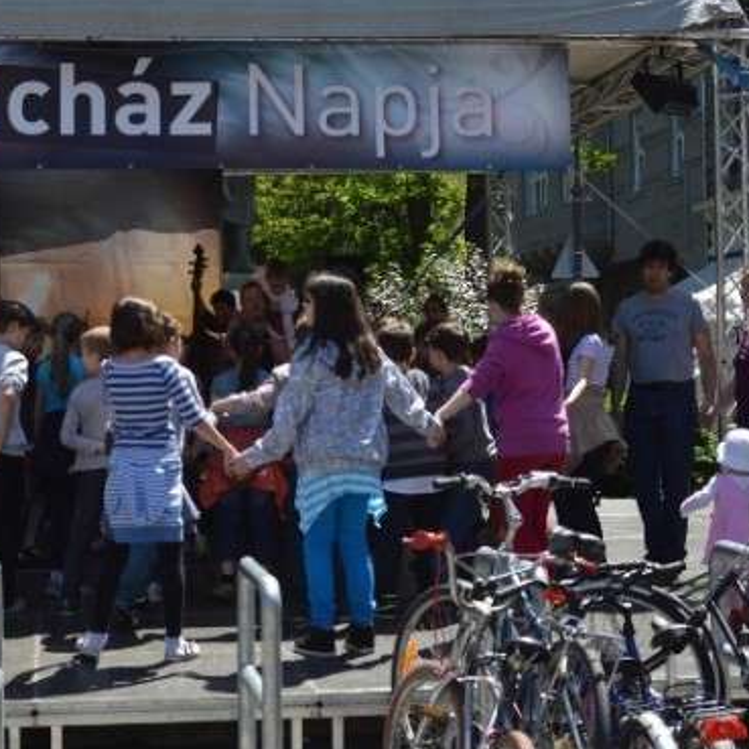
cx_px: 217
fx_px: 1714
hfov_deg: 24.5
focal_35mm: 70
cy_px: 359
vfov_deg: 24.7
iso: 200
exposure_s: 1/800
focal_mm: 34
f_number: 5.6
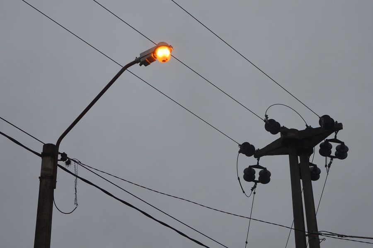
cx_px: 186
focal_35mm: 82
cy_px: 124
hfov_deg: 24.6
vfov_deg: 16.5
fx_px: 854
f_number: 5.6
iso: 125
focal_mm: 55
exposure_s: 1/125
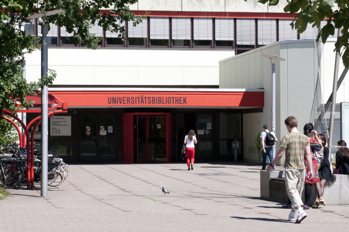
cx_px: 174
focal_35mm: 105
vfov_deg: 13.0
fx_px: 1017
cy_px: 116
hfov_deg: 19.5
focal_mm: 70
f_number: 14
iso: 1600
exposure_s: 1/1000
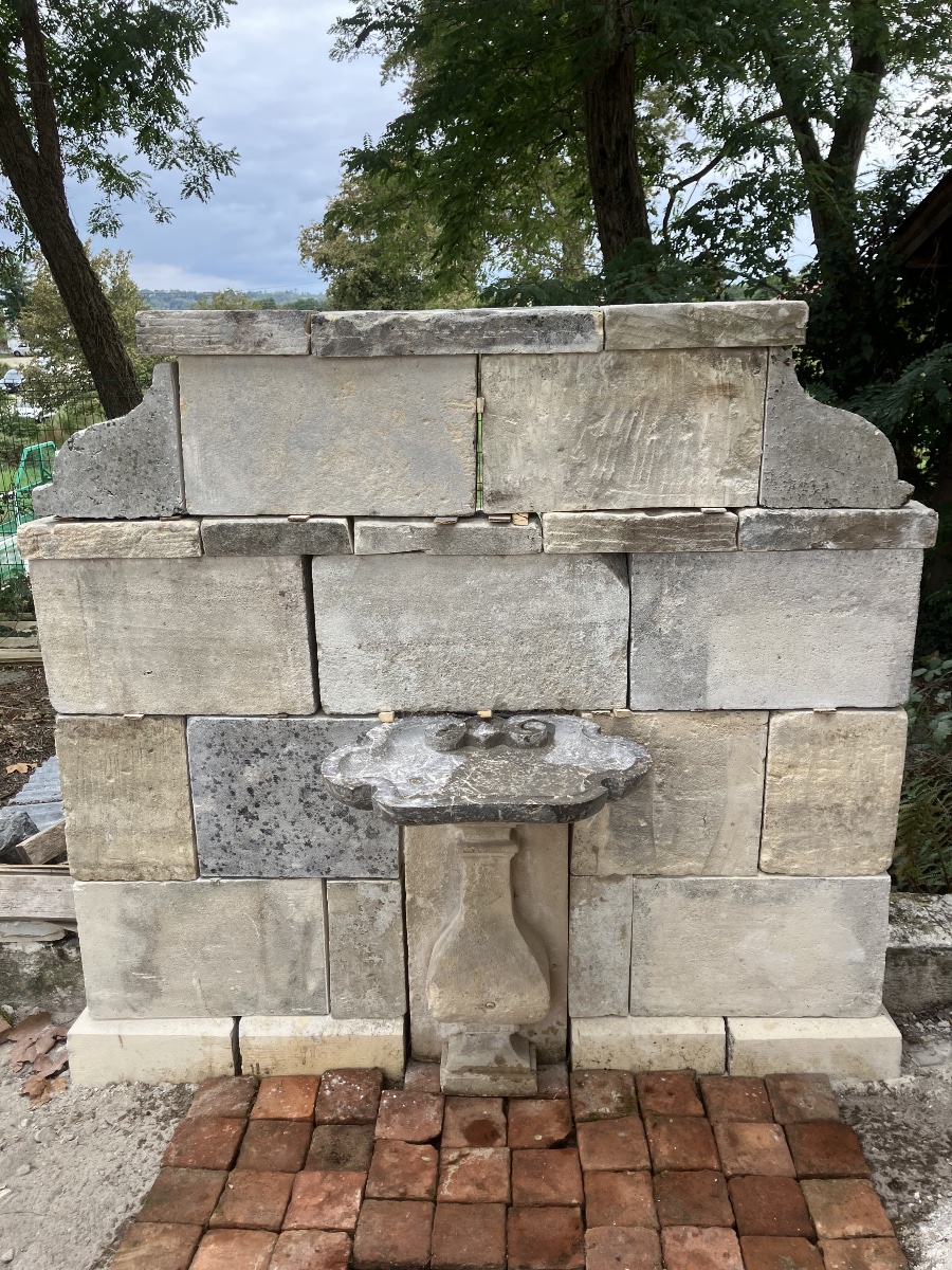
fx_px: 1027
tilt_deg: -16.5
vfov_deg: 63.4
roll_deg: +1.6
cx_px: 476
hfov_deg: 49.7
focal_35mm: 28
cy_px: 635
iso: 25
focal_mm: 3.99
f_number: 1.8
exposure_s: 1/222
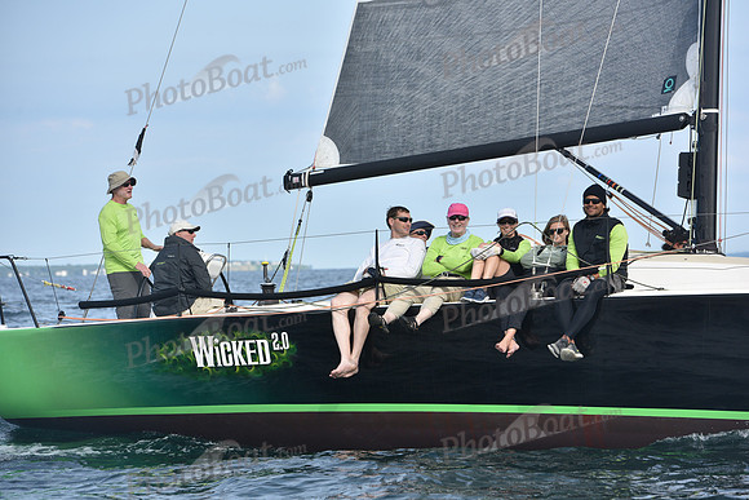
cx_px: 374
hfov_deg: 12.1
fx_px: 3538
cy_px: 250
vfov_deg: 8.1
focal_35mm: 170
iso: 320
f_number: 7.1
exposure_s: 1/1000
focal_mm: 170
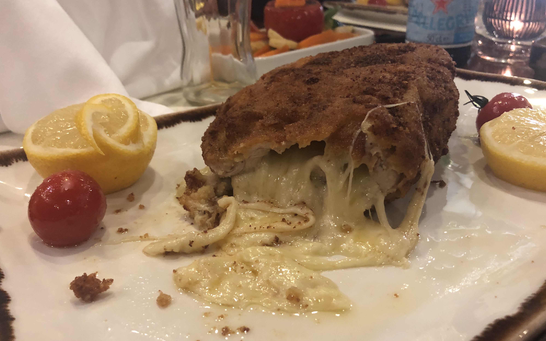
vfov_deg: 41.8
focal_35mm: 30
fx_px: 446
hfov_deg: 62.9
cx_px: 274
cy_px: 185
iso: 80
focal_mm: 3.99
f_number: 1.8
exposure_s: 1/7
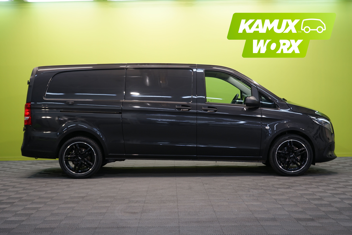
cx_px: 176
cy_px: 118
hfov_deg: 34.5
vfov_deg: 23.4
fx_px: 567
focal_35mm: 58
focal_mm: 58
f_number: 5
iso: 400
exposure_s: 1/30
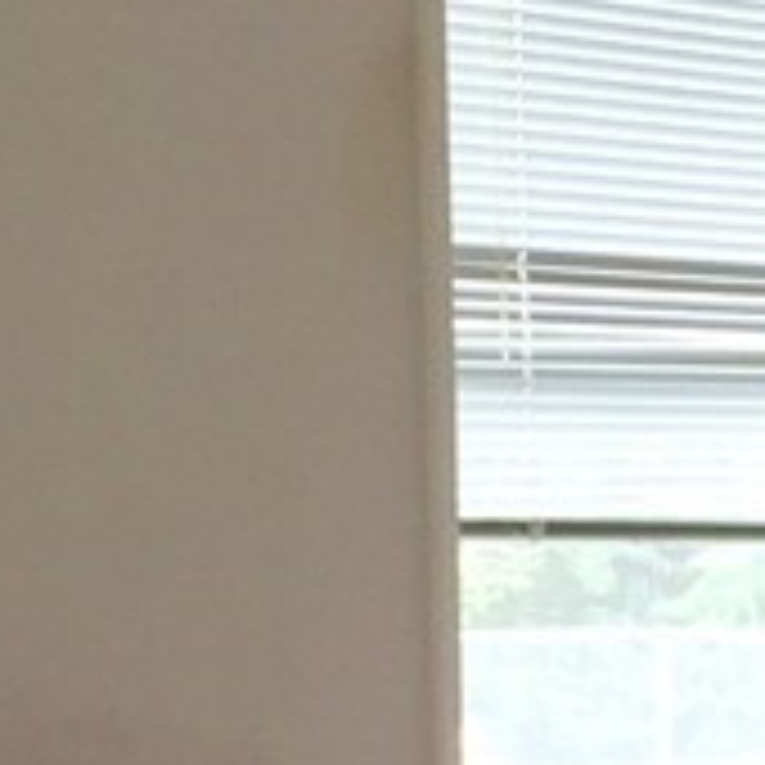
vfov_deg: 11.2
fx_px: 3850
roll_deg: -0.9
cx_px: 1688
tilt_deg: -6.0
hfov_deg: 10.2
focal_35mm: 154
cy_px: 860
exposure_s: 1/30
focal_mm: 4.15
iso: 80
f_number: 2.2
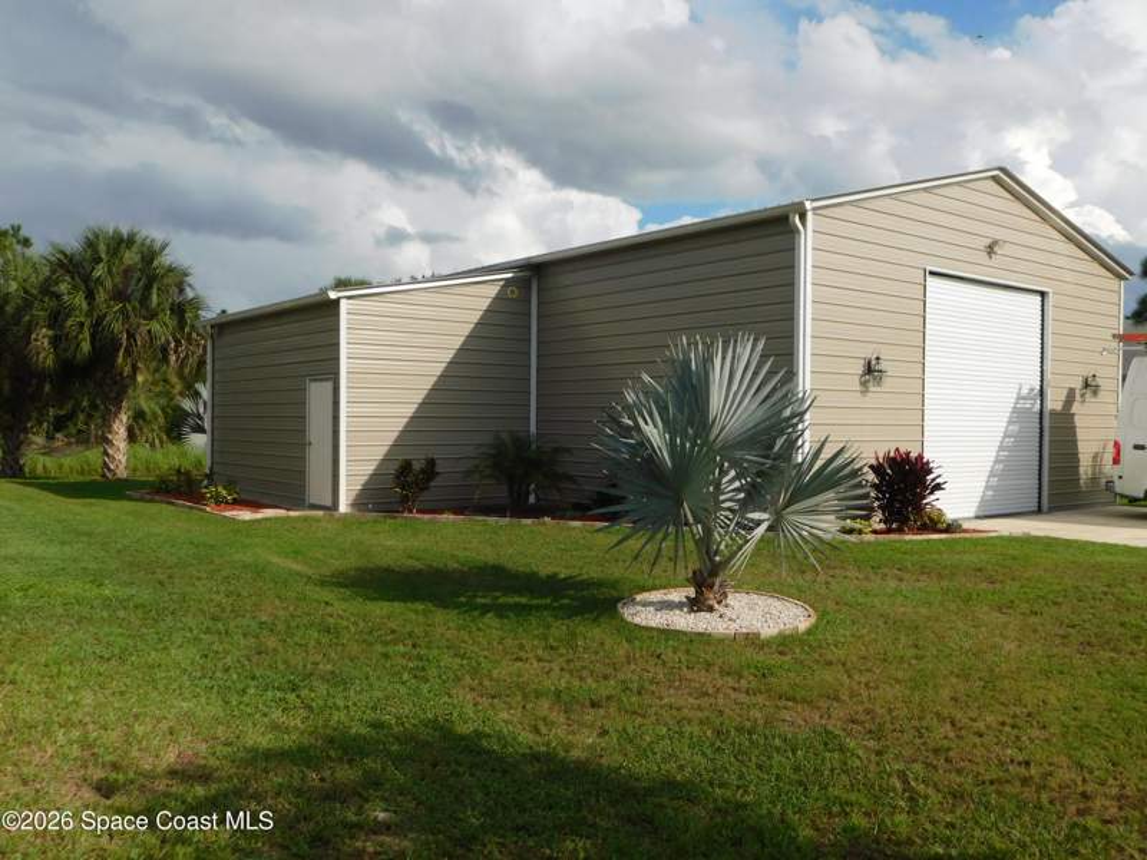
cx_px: 574
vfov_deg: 46.8
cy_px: 430
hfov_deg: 60.0
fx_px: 994
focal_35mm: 30
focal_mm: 5.3
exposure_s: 1/640
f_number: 6.4
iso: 125
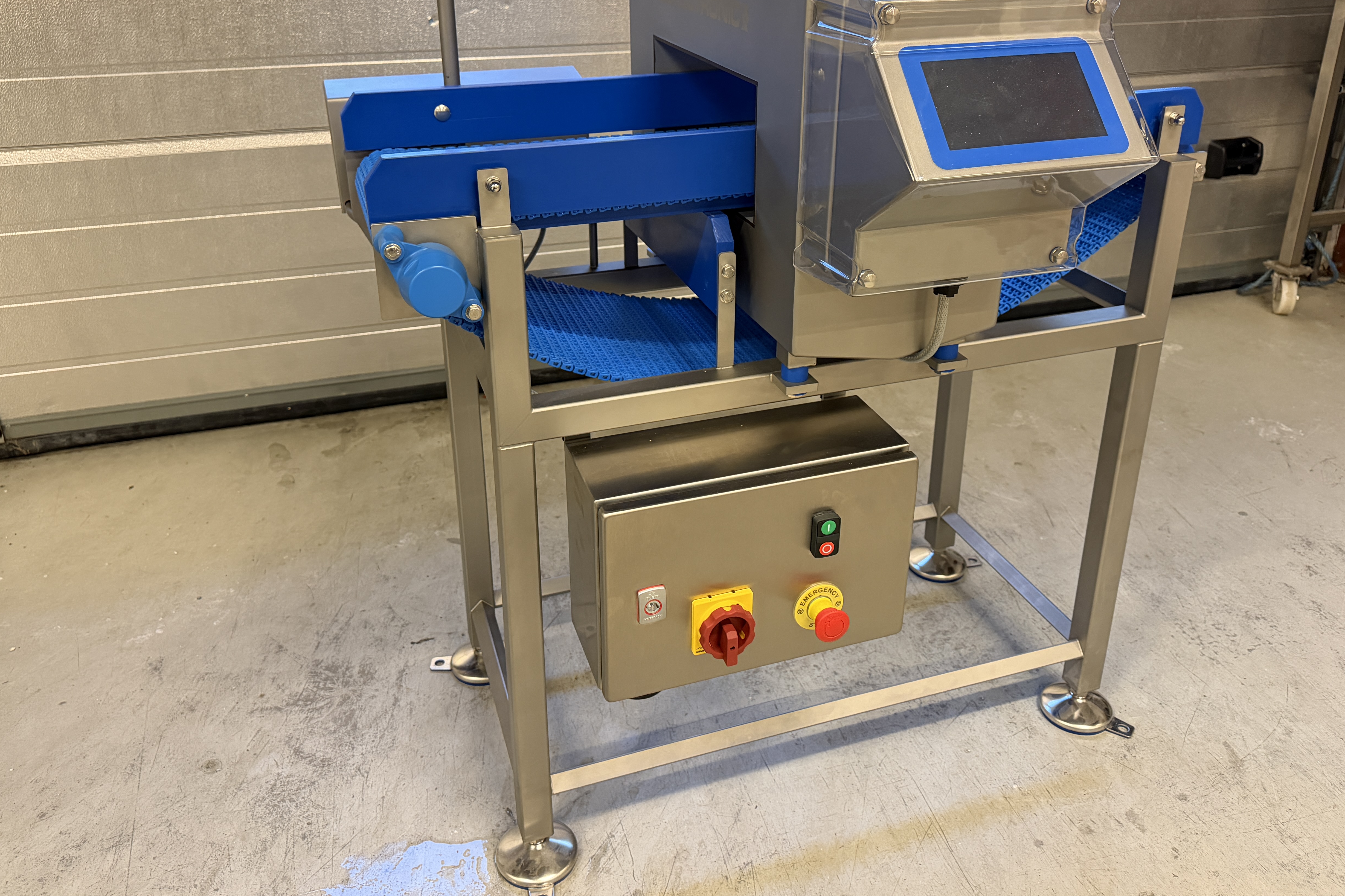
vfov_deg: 44.5
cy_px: 324
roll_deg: +0.1
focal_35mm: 29
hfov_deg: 63.7
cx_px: 678
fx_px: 1083
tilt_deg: -23.1
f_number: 1.78
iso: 500
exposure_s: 1/50
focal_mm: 6.76
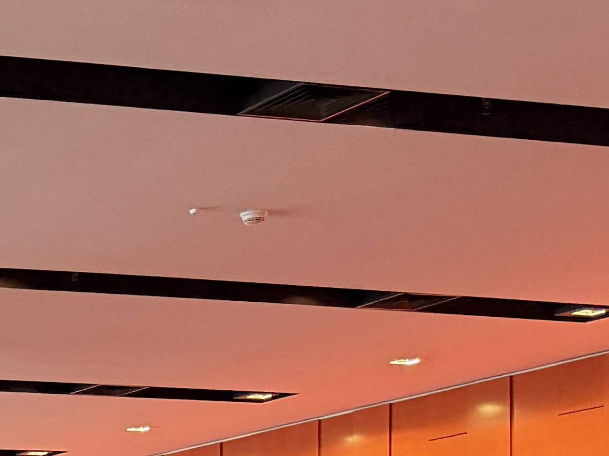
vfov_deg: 12.8
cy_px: 706
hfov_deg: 14.9
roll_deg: +0.1
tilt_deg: +0.9
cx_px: -595
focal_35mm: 109
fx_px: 1917
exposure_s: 1/50
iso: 500
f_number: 1.78
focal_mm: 6.76
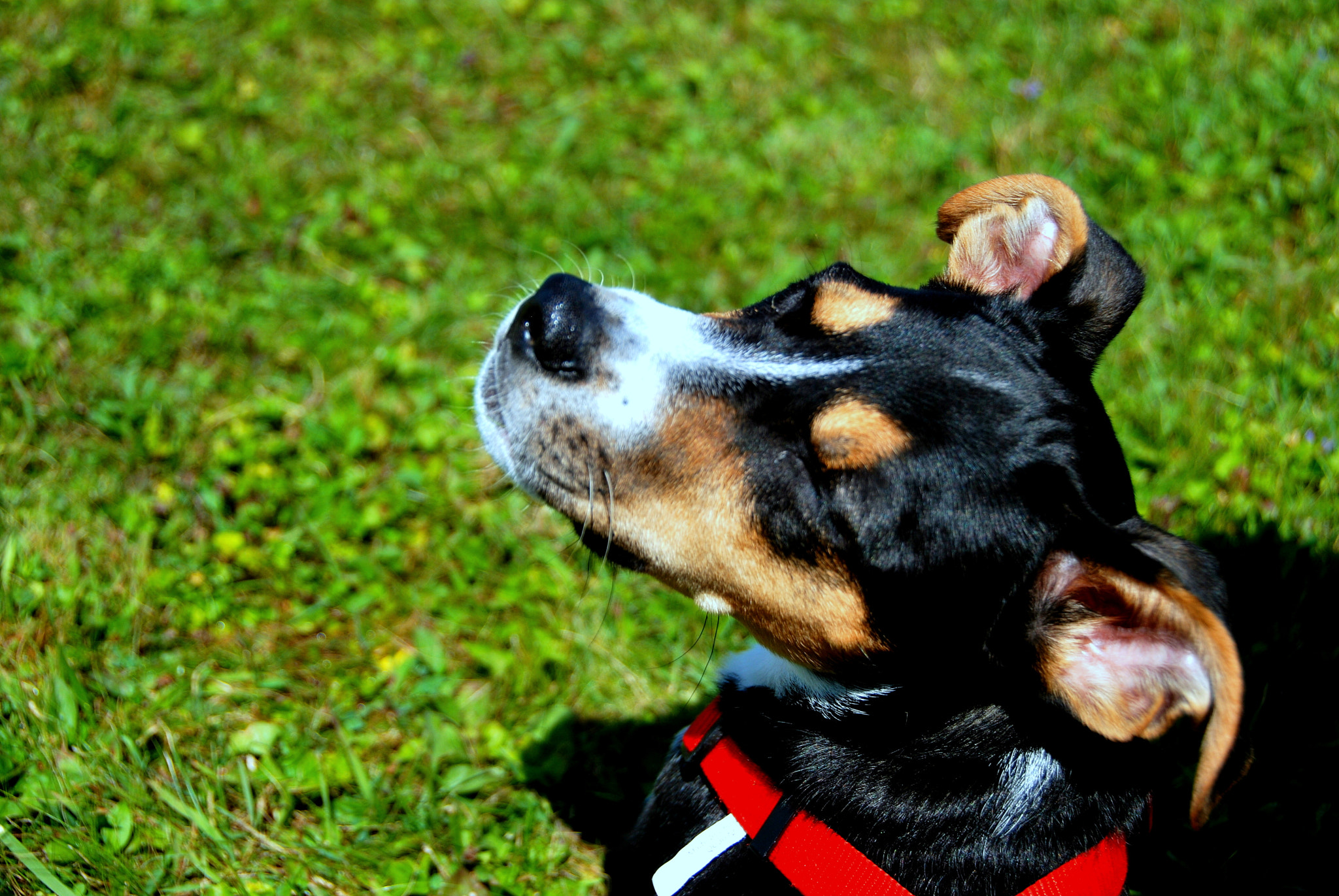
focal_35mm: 69
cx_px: 670
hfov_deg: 29.2
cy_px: 448
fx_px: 2569
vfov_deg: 19.8
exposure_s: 1/800
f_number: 4.8
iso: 100
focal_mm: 46
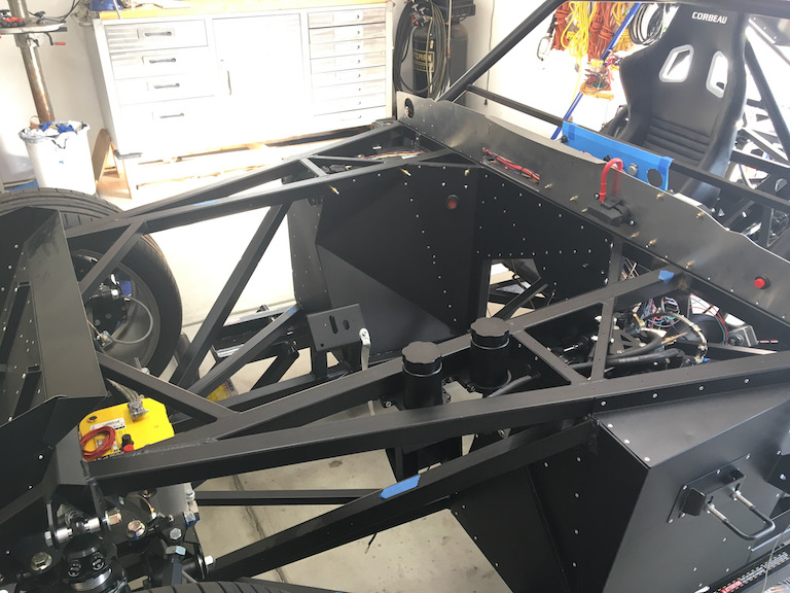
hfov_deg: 61.7
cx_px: 395
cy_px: 296
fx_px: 662
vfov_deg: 48.2
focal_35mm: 29
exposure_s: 1/30
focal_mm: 4.15
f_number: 2.2
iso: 50
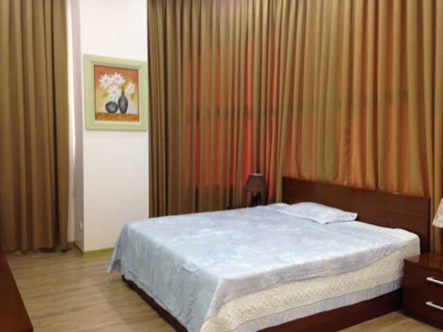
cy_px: 166
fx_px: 422
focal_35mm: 33
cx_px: 222
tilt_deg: -4.6
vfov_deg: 42.9
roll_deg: -0.1
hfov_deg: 55.4
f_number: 2.4
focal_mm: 4.12
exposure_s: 1/20
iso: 125
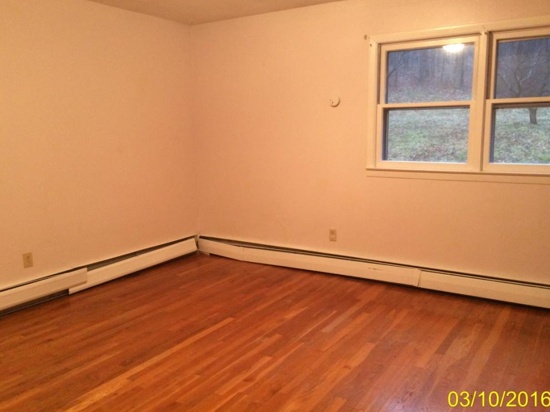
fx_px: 477
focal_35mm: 30
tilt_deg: -6.7
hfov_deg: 60.0
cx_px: 275
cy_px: 199
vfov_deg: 46.8
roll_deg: +2.3
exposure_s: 1/17
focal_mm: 4.15
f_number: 2.2
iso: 320
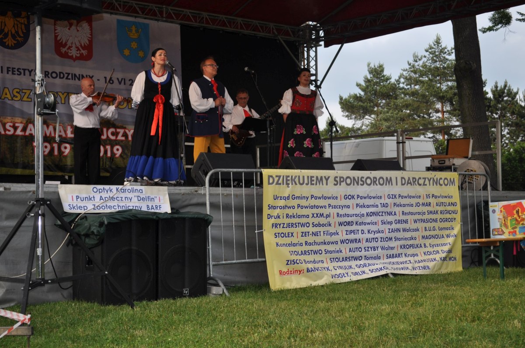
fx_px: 830
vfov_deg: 23.7
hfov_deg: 35.1
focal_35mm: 57
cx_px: 262
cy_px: 174
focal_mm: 38
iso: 250
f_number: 5
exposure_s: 1/200
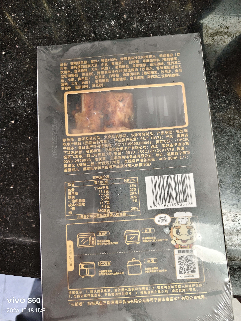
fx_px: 214
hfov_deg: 58.9
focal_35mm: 23
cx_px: 120
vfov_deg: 73.9
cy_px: 160
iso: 651
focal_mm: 5.56
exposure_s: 1/50
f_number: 1.88
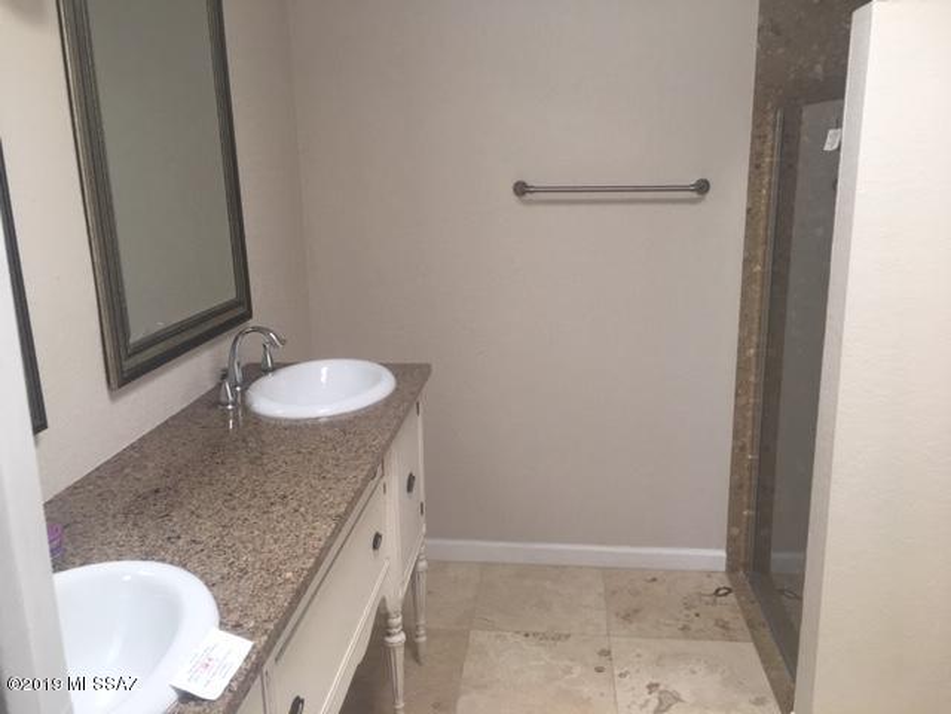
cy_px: 357
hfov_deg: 61.7
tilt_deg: -12.1
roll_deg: +1.2
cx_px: 476
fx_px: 797
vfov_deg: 48.2
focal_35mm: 29
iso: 32
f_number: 2.2
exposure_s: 1/30
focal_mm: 4.15
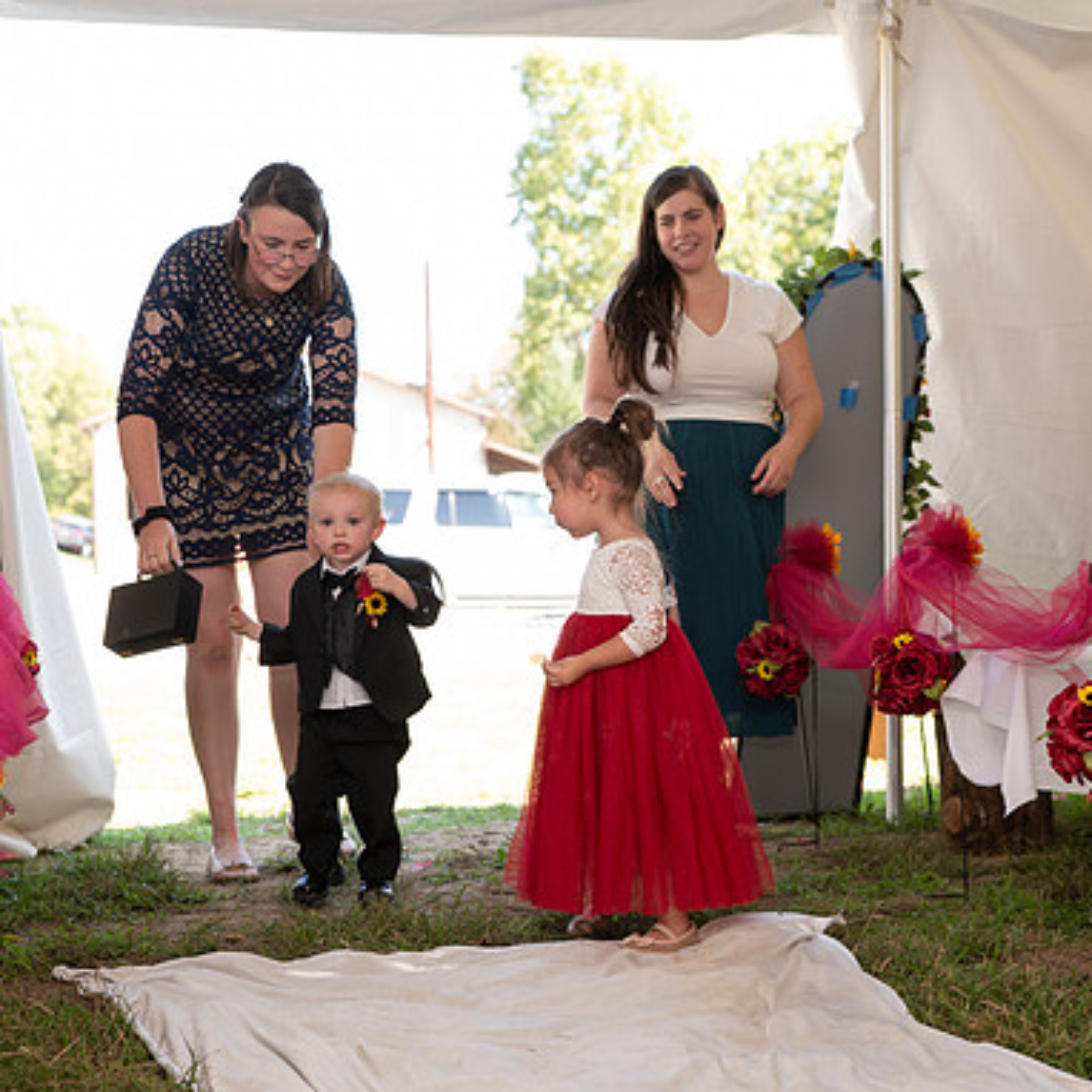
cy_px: 549
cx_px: 600
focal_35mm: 67
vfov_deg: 25.7
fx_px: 2391
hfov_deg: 25.7
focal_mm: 52
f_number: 3.5
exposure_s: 1/200
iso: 320
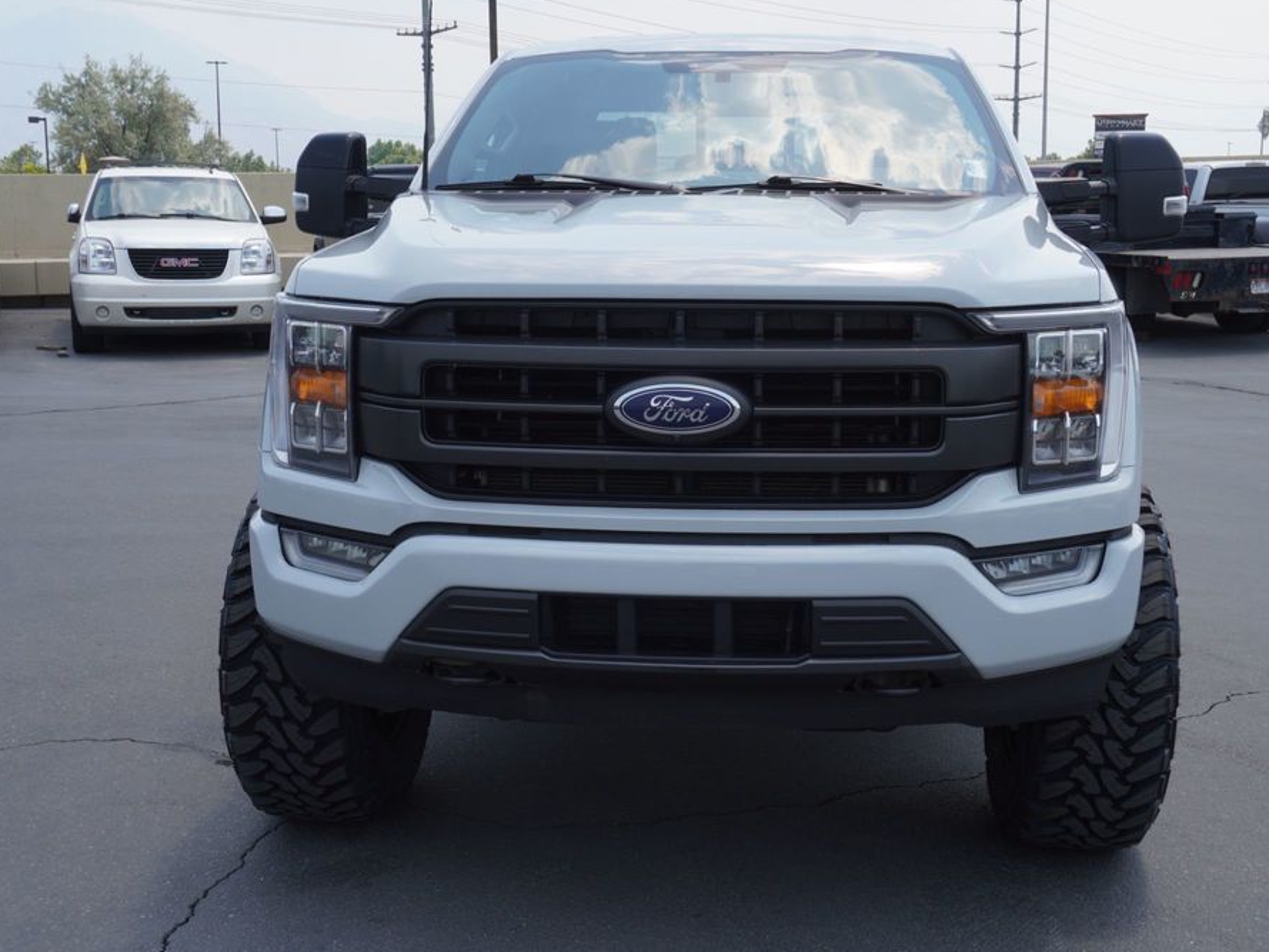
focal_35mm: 42
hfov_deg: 45.2
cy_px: 470
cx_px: 677
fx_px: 1524
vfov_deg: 34.7
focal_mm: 25
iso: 100
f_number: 10
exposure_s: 1/125
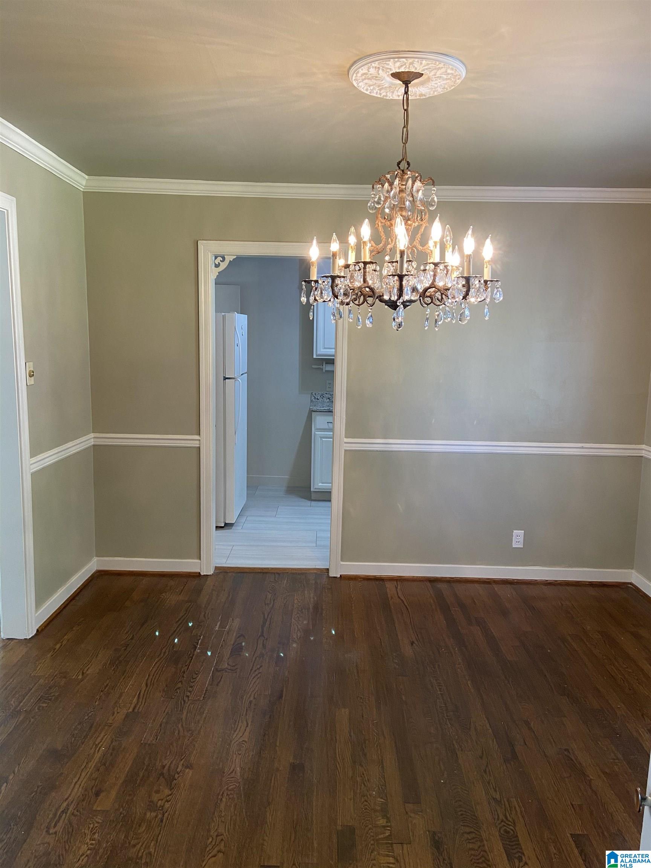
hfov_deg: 53.1
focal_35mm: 26
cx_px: 326
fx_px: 652
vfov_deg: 67.3
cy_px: 434
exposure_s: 1/60
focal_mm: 4.25
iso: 125
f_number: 1.8
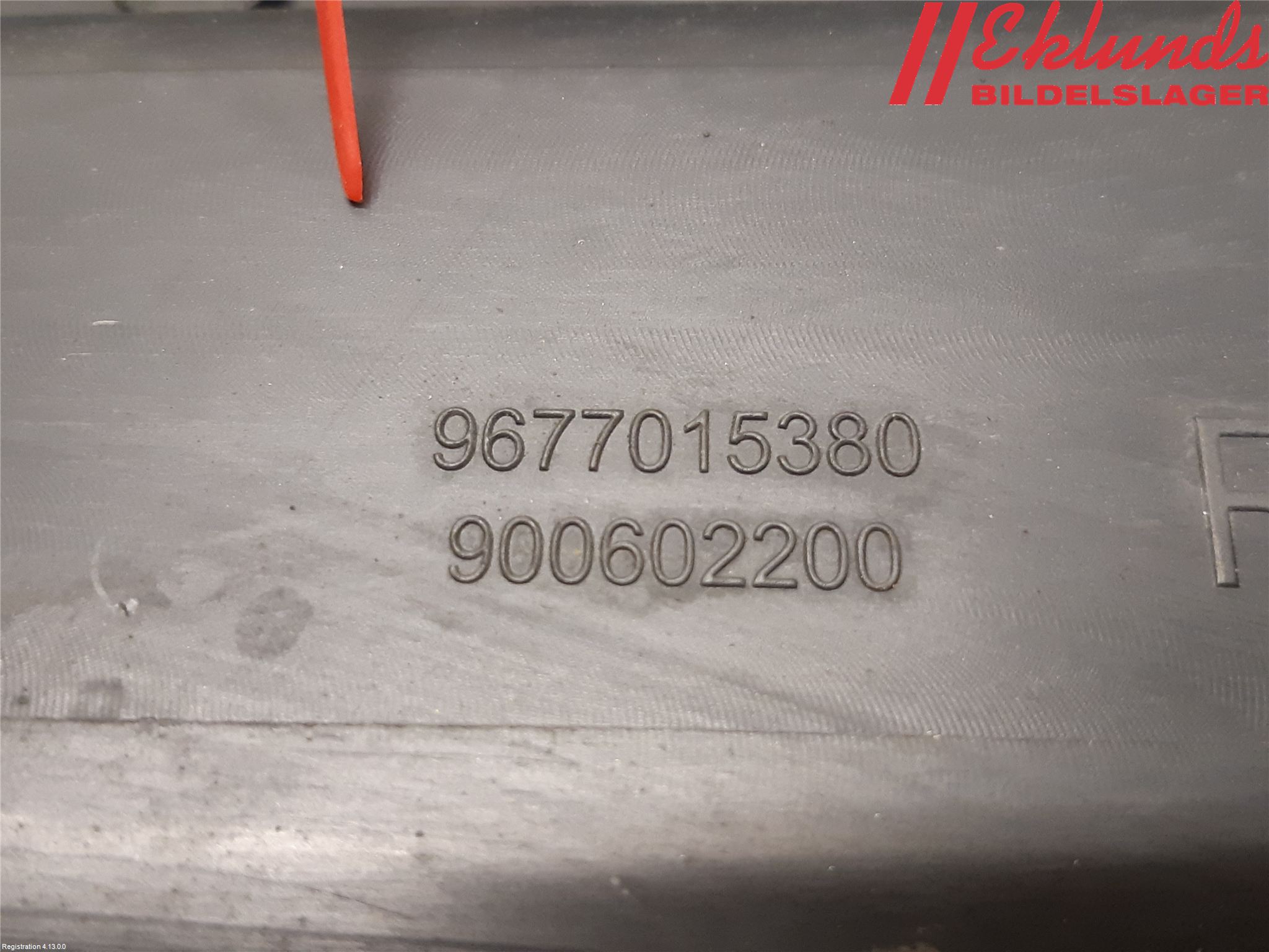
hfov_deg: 67.3
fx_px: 953
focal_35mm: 26
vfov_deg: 53.1
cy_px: 476
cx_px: 634
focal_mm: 3.93
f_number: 1.7
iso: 250
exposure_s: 1/33
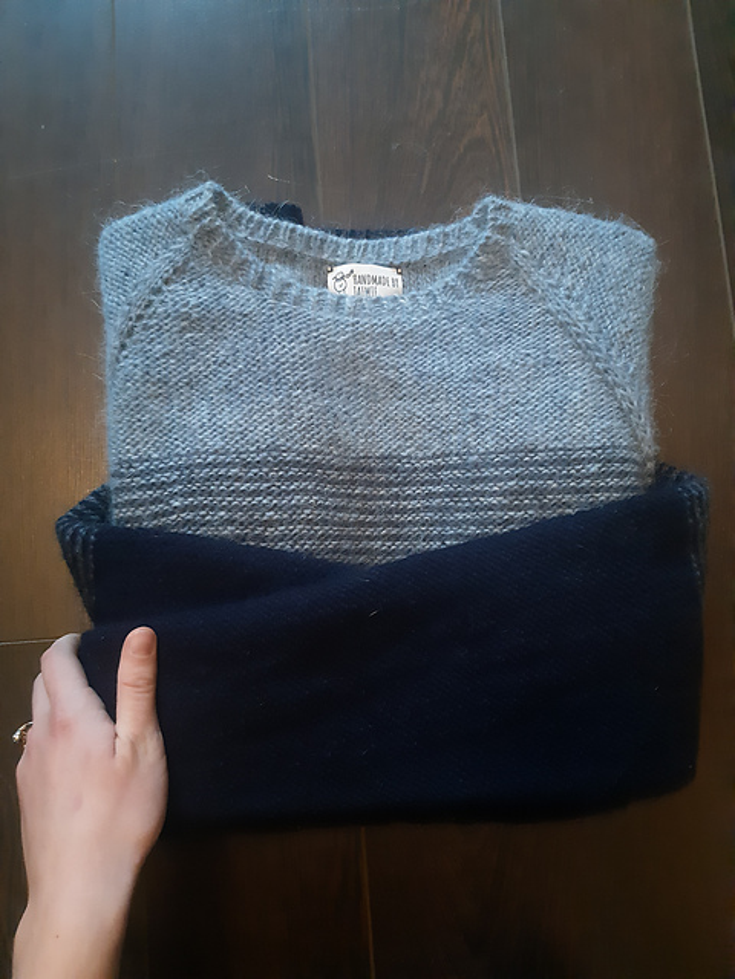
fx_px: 736
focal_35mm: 26
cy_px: 490
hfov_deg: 53.1
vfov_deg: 67.3
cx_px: 368
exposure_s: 1/17
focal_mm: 3.93
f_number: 1.7
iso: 640
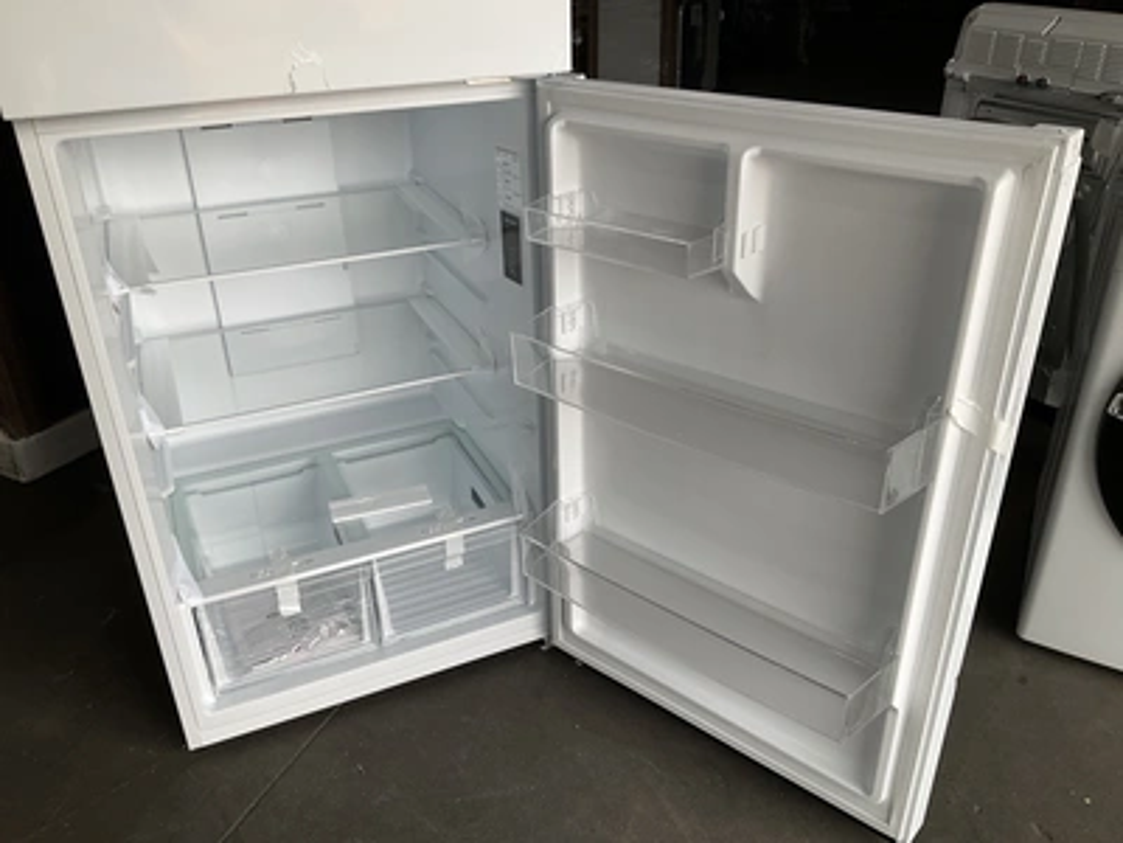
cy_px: 422
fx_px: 941
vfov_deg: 48.2
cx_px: 562
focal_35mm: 29
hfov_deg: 61.7
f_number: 1.8
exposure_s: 1/370
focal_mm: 3
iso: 25
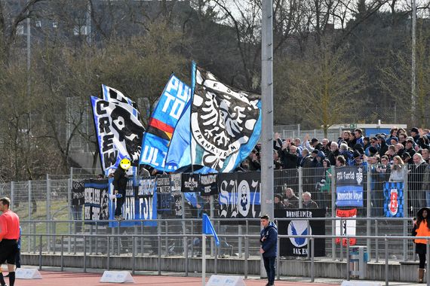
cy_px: 143
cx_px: 215
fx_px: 3583
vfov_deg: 4.6
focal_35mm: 300
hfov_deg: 6.9
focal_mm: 200
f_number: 5.6
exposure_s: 1/800
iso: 180
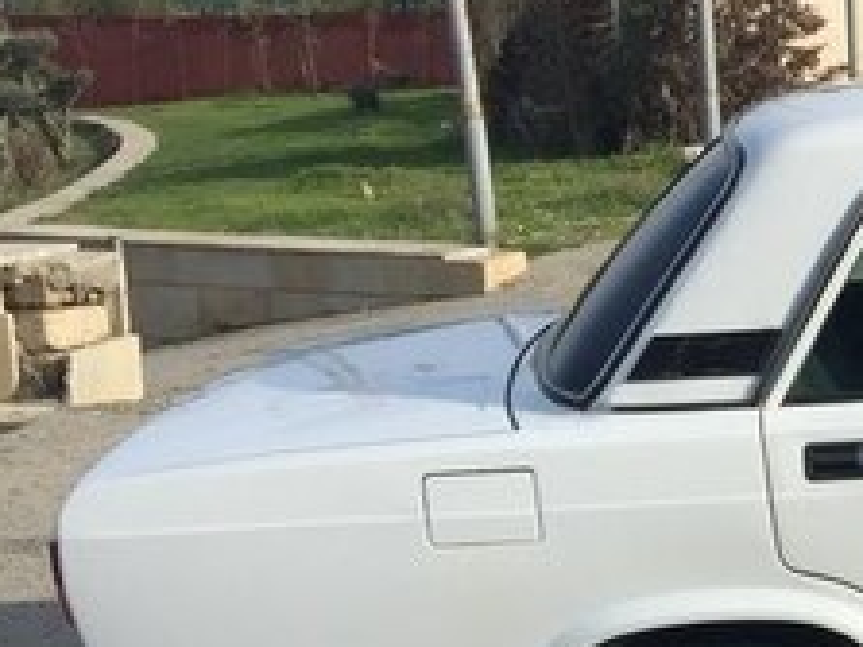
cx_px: 1254
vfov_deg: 17.0
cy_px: 502
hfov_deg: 20.0
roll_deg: -1.3
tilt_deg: -12.0
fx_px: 2143
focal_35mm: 86
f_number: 2.2
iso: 32
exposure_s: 1/2326
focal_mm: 4.15
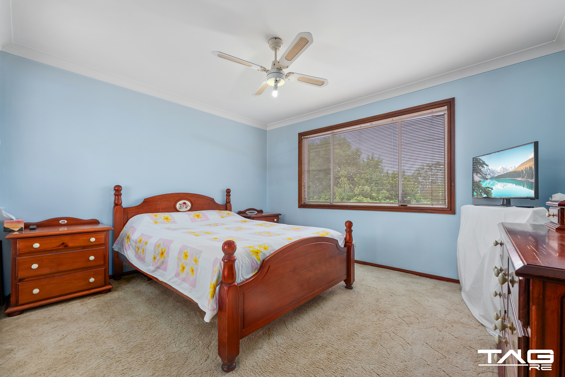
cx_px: 282
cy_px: 188
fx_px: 220
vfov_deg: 81.3
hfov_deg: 104.2
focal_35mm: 14
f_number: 9
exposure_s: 1/8
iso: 400
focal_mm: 14
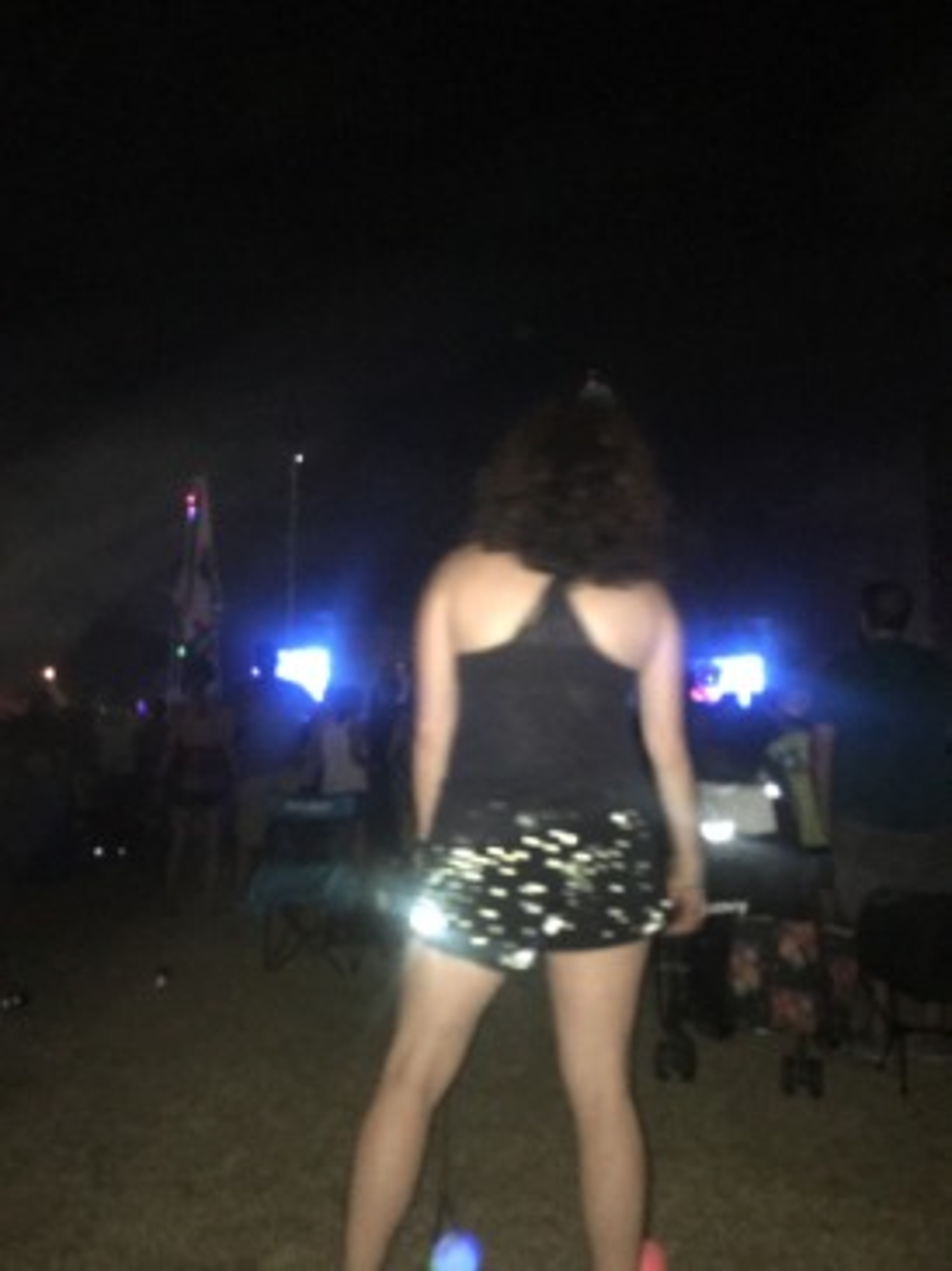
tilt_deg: +6.5
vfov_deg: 61.7
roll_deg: +0.4
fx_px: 1065
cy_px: 636
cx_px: 476
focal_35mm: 29
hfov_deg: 48.2
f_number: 2.2
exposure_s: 1/16
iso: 800
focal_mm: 4.15
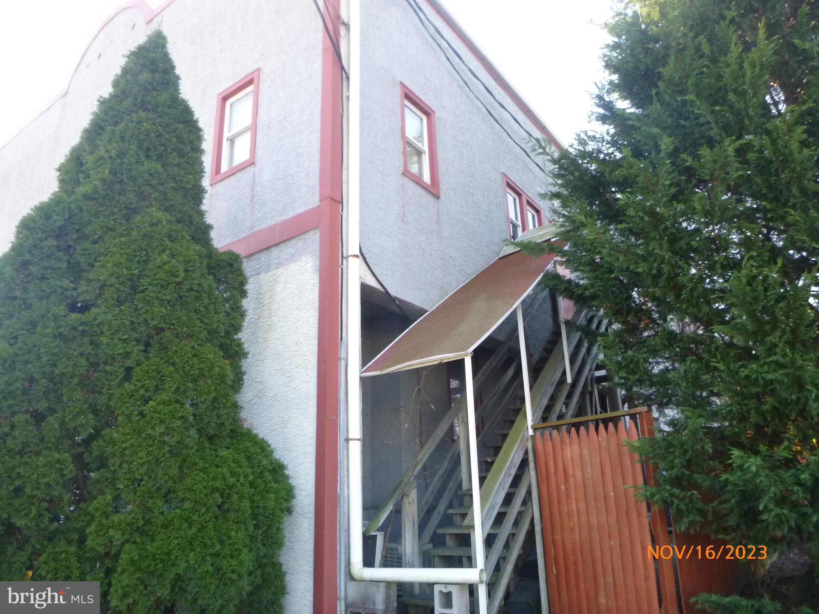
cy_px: 307
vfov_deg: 54.9
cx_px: 410
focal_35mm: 25
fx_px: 591
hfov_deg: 69.4
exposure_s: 1/60
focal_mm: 4.5
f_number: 3.9
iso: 160
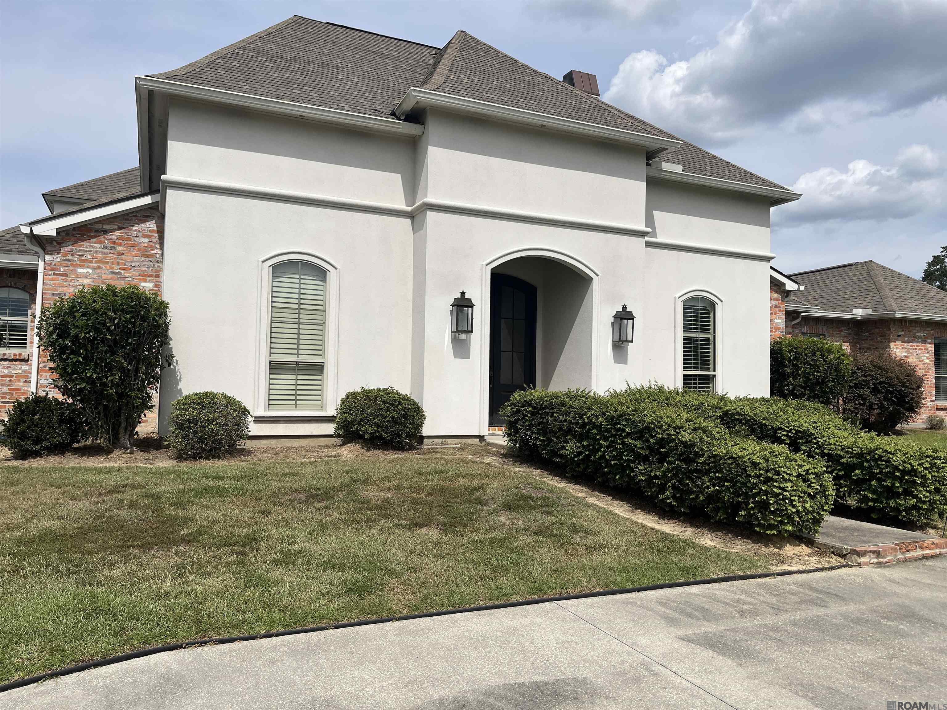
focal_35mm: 26
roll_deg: -0.5
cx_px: 474
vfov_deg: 53.1
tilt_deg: +2.0
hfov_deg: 67.3
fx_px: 711
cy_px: 355
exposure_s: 1/6897
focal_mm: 5.1
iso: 50
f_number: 1.6
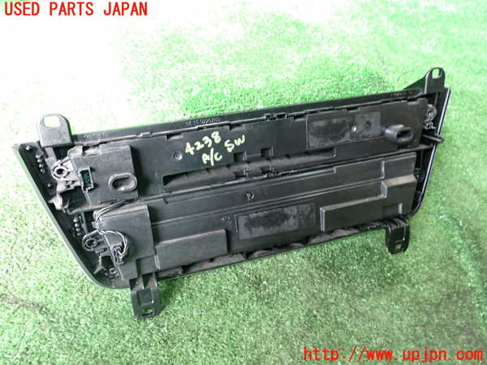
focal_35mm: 30
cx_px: 244
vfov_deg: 46.8
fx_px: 422
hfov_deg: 60.0
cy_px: 182
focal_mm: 5.4
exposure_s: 1/10
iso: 800
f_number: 9
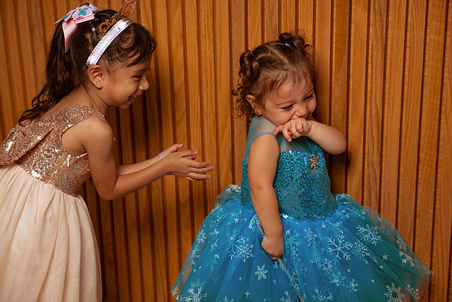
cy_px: 146
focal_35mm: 73
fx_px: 917
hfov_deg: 27.7
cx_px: 219
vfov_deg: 18.7
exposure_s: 1/800
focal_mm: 70
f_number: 3.5
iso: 250
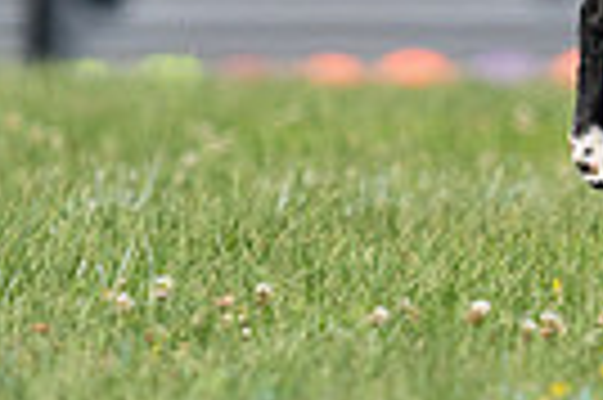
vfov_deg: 0.8
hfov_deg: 1.2
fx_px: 29327
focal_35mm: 1753
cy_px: -227
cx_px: 824
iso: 1000
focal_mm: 404
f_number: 6.3
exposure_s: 1/4000
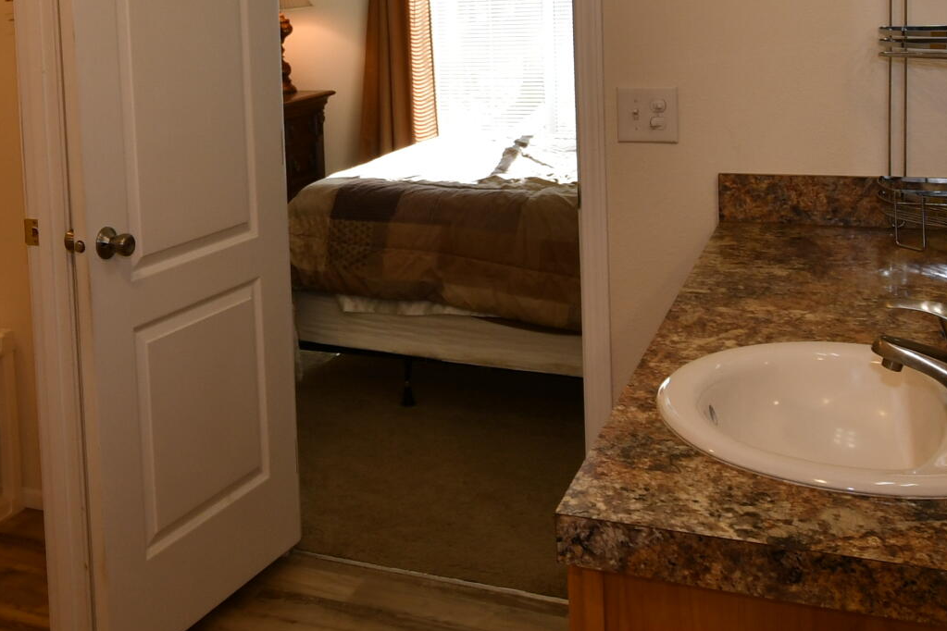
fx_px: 1157
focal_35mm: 44
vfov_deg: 29.6
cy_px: 94
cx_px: 245
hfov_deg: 43.2
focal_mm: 10
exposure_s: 1/80
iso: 200
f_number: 4.5
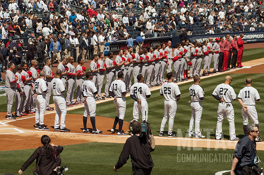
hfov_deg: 14.4
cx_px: 126
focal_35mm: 142
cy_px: 92
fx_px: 1043
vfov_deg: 9.6
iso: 320
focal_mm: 90
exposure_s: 1/1000
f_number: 8
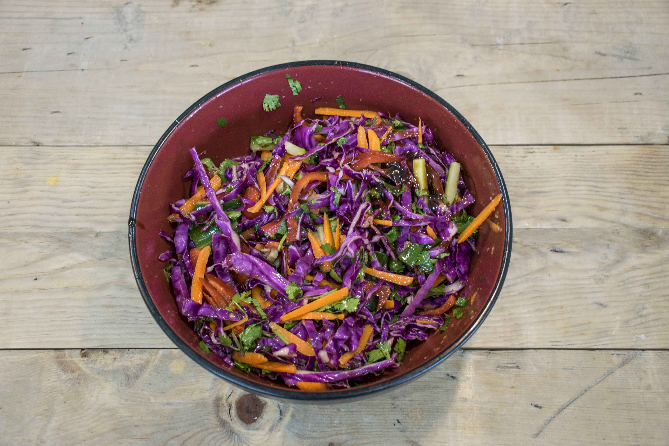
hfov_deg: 43.6
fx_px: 836
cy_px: 223
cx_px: 334
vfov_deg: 29.9
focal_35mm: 45
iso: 400
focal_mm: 30
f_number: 4
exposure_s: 1/60
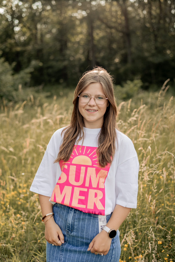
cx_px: 88
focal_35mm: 51
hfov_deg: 26.5
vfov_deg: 38.9
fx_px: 372
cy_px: 132
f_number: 2.5
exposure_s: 1/640
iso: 160
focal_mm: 50
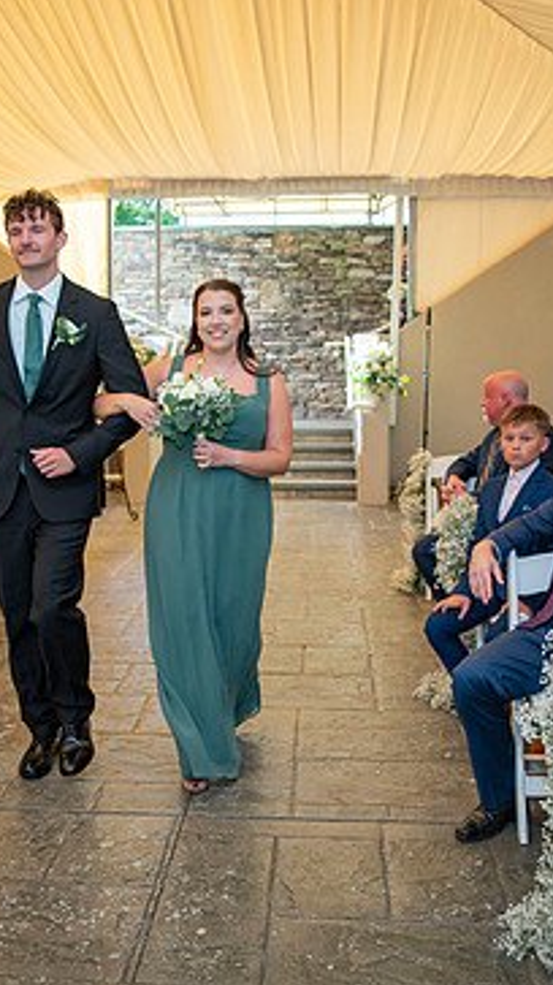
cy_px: 478
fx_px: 1070
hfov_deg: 28.9
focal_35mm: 41
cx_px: 222
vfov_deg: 49.4
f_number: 2.8
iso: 800
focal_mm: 24
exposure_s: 1/1250
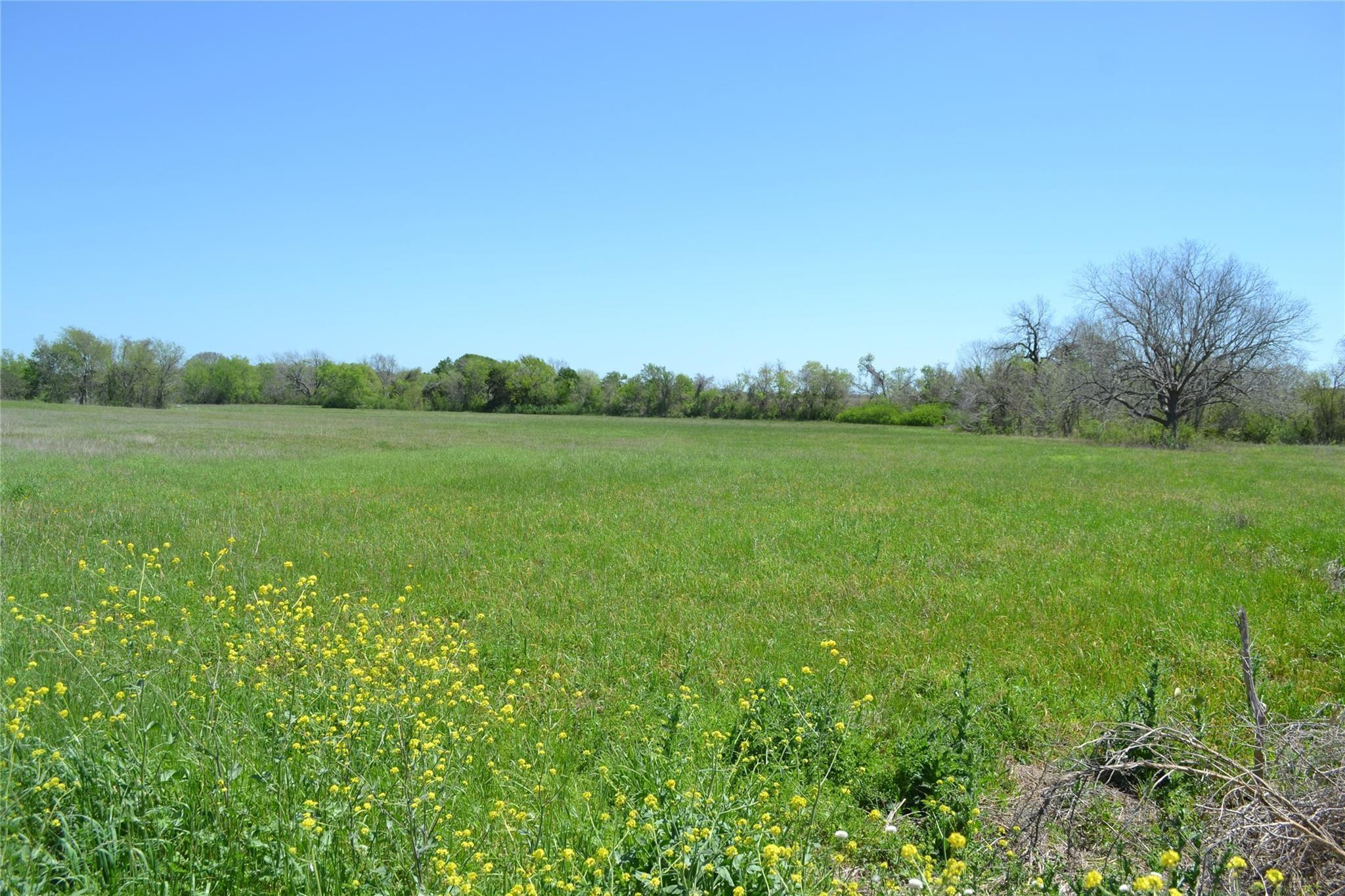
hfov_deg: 67.4
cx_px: 672
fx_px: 1009
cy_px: 448
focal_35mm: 27
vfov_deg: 47.9
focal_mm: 18
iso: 100
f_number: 8
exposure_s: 1/250
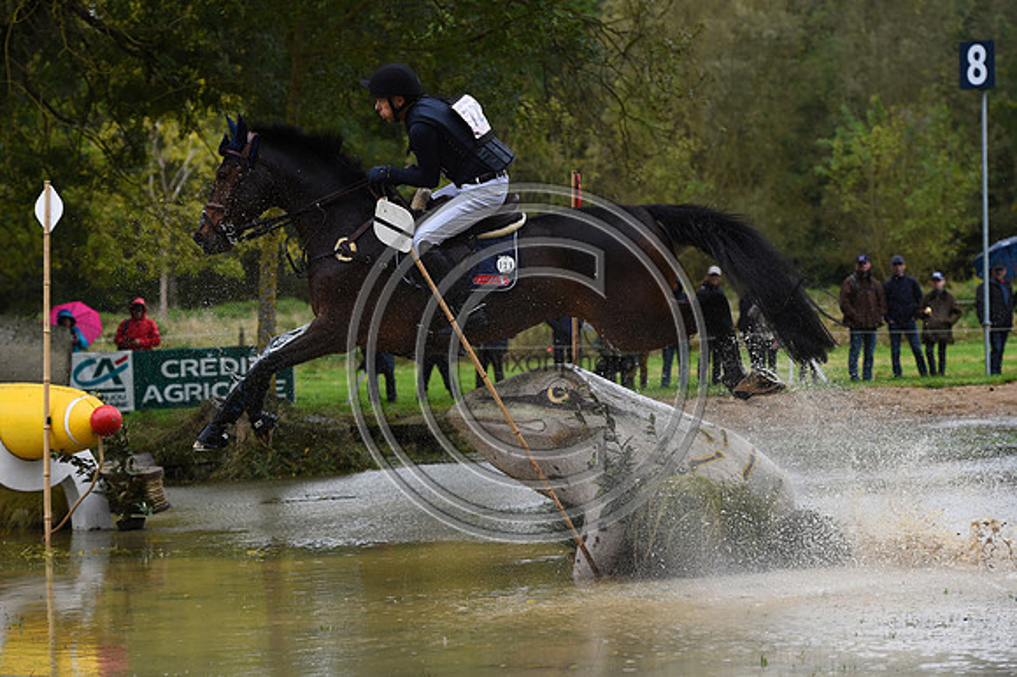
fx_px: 3162
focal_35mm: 112
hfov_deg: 18.3
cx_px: 508
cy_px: 338
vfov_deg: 12.2
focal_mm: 112
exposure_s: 1/1250
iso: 900
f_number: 4.5
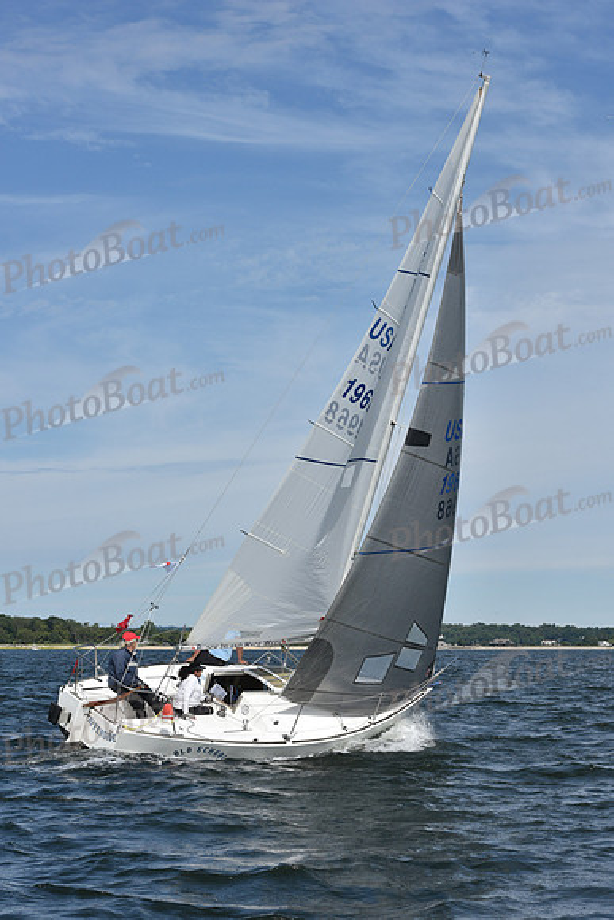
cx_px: 307
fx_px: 1790
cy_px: 460
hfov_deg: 19.5
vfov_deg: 28.8
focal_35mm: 70
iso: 320
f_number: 11
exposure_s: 1/1000
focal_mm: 70
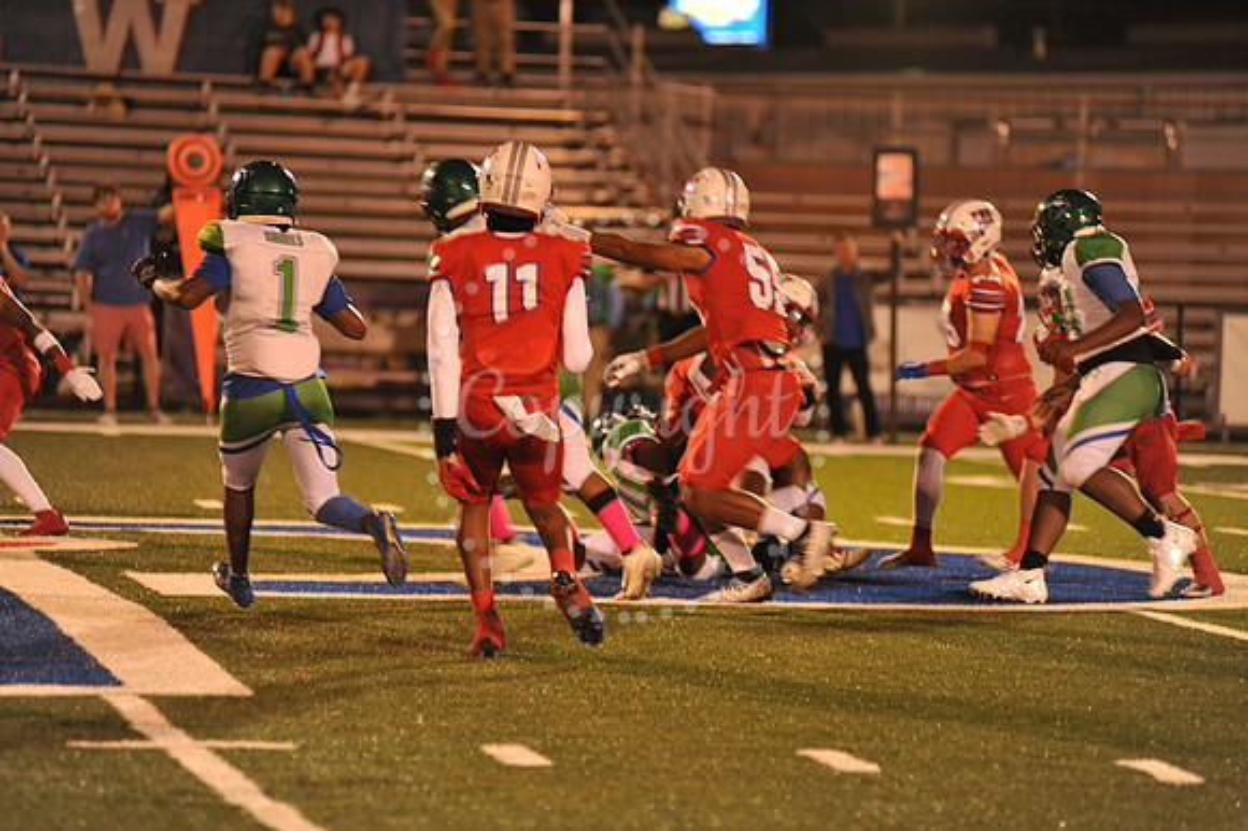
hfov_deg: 10.3
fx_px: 6929
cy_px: 416
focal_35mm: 200
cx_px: 624
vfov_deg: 6.9
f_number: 2.8
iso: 2000
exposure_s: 1/200
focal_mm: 200
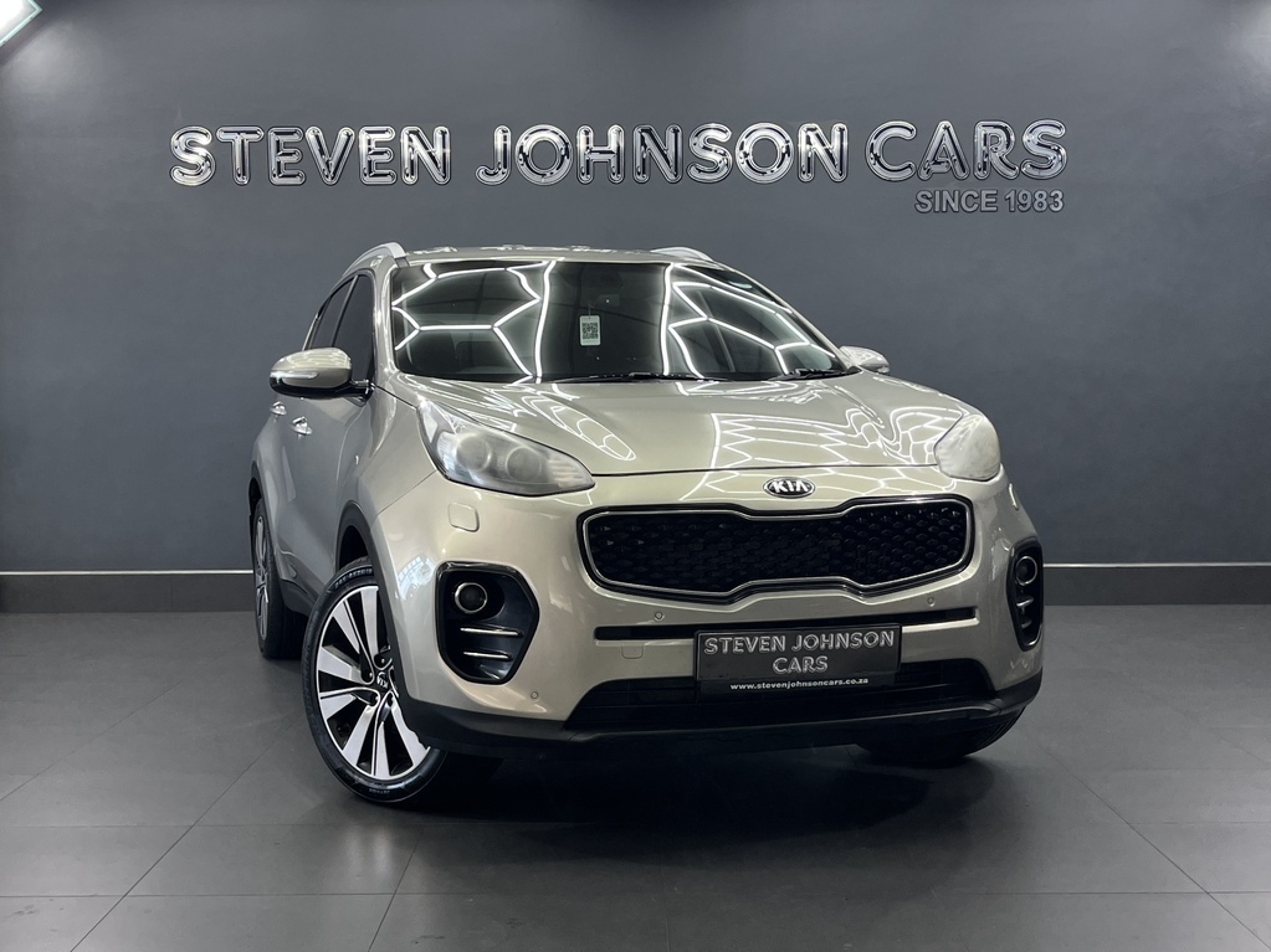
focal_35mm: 26
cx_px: 636
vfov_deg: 53.1
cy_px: 476
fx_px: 955
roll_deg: -0.3
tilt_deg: -5.7
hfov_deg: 67.3
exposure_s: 1/100
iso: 50
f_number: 1.6
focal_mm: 5.1
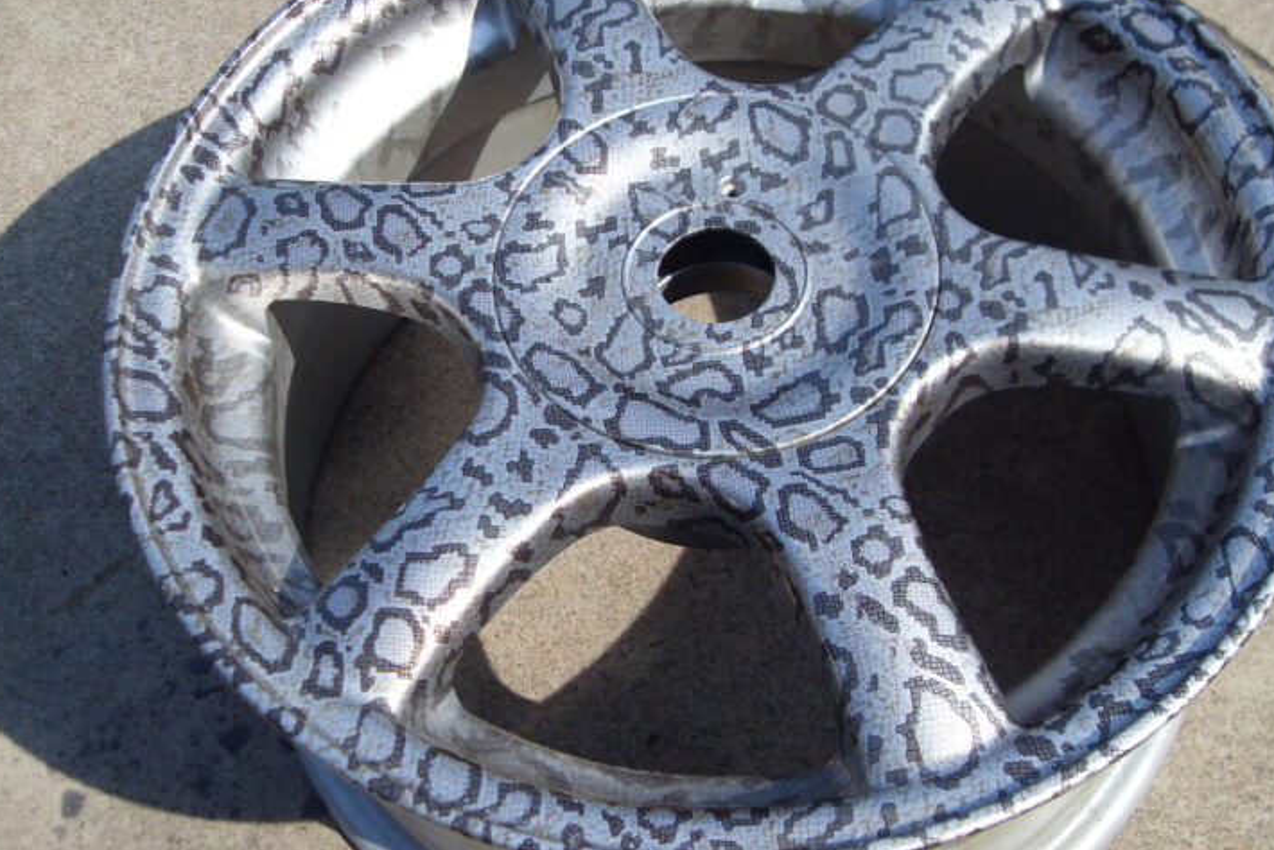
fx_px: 1451
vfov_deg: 32.7
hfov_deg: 47.3
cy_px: 398
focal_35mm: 41
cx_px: 693
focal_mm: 6.3
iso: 80
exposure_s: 1/250
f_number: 7
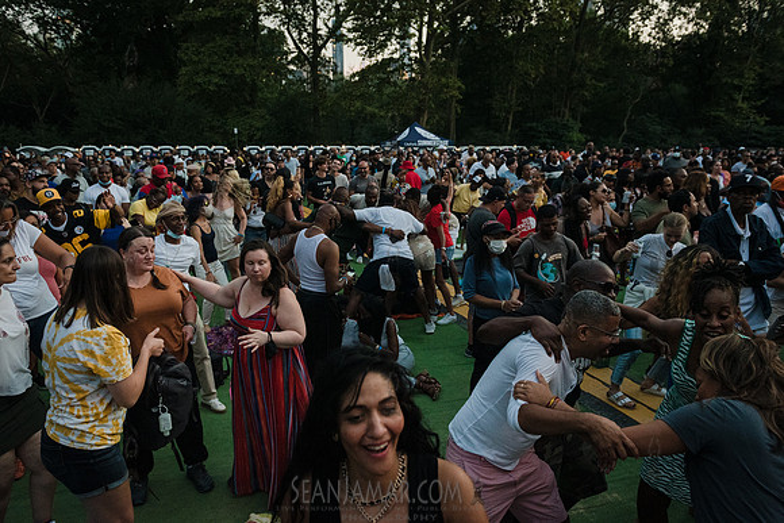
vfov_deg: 49.5
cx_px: 392
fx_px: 567
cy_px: 262
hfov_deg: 69.3
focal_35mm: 26
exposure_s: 1/500
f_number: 4
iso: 3200
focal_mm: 24
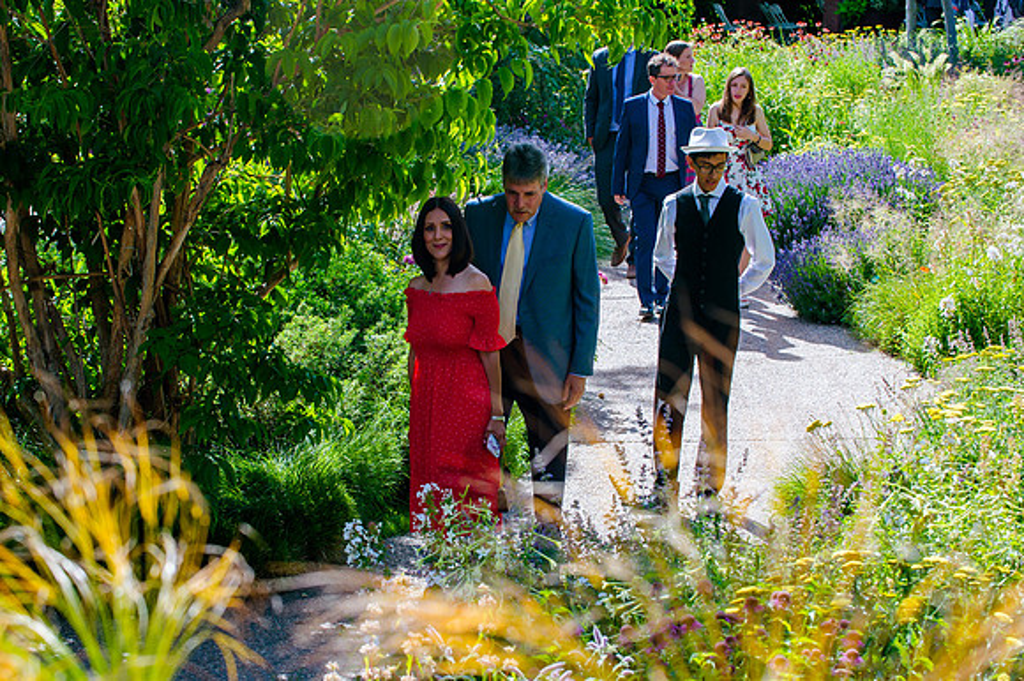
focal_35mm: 101
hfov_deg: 20.2
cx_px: 457
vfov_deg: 13.5
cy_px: 372
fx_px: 2869
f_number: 8
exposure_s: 1/400
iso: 400
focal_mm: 90
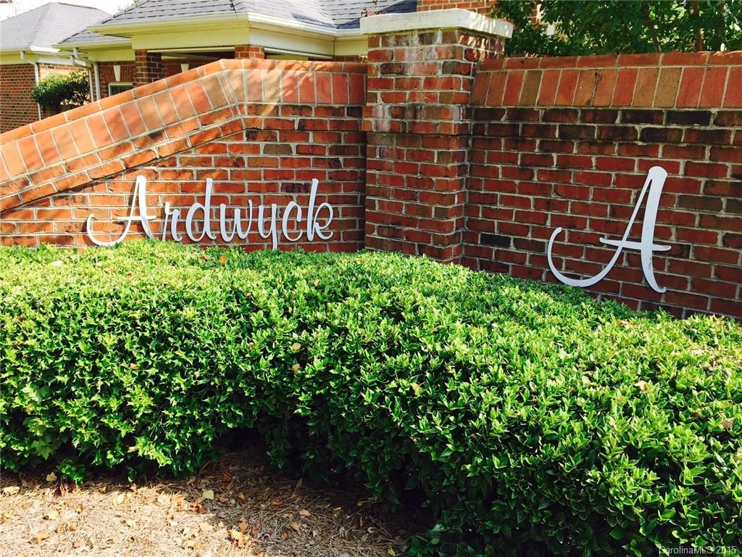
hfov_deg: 61.7
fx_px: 622
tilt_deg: -16.0
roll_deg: -2.4
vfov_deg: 48.2
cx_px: 371
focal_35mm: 29
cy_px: 278
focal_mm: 4.15
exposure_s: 1/465
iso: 32
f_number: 2.2
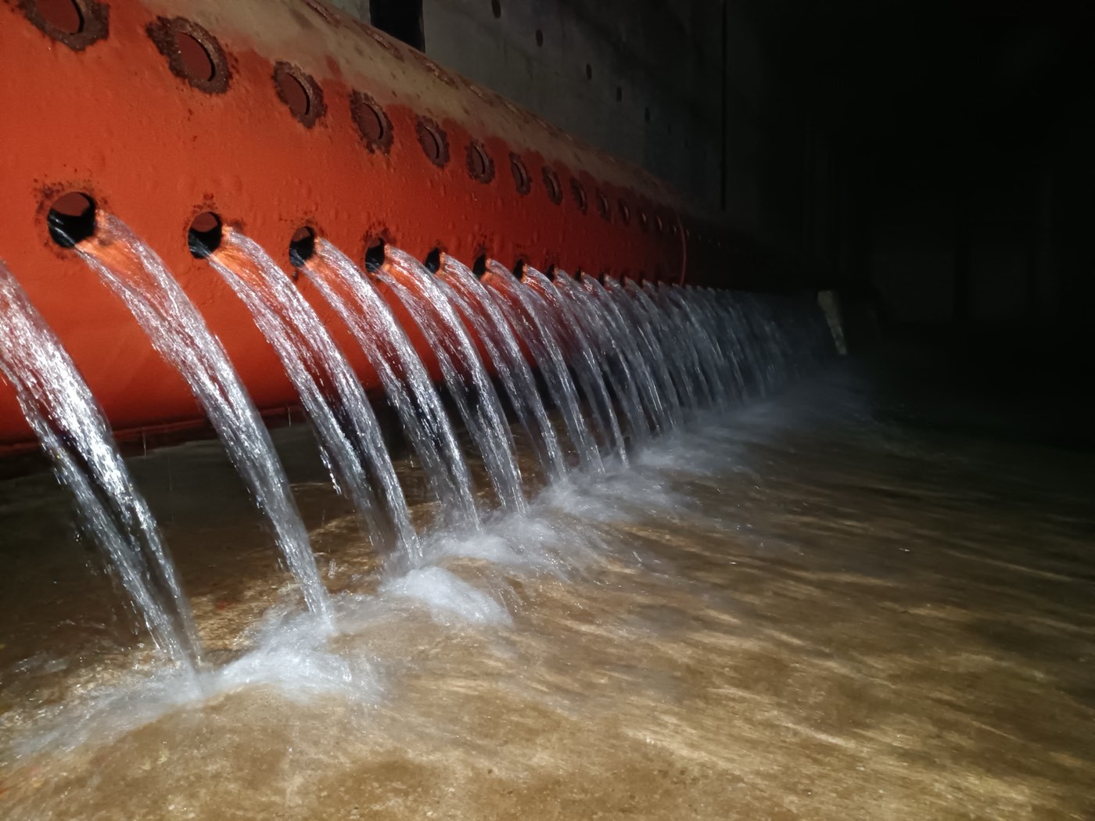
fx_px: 791
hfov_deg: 69.4
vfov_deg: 54.9
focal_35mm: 25
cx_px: 548
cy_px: 410
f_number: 1.7
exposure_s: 1/16.7
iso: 8101
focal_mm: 4.7
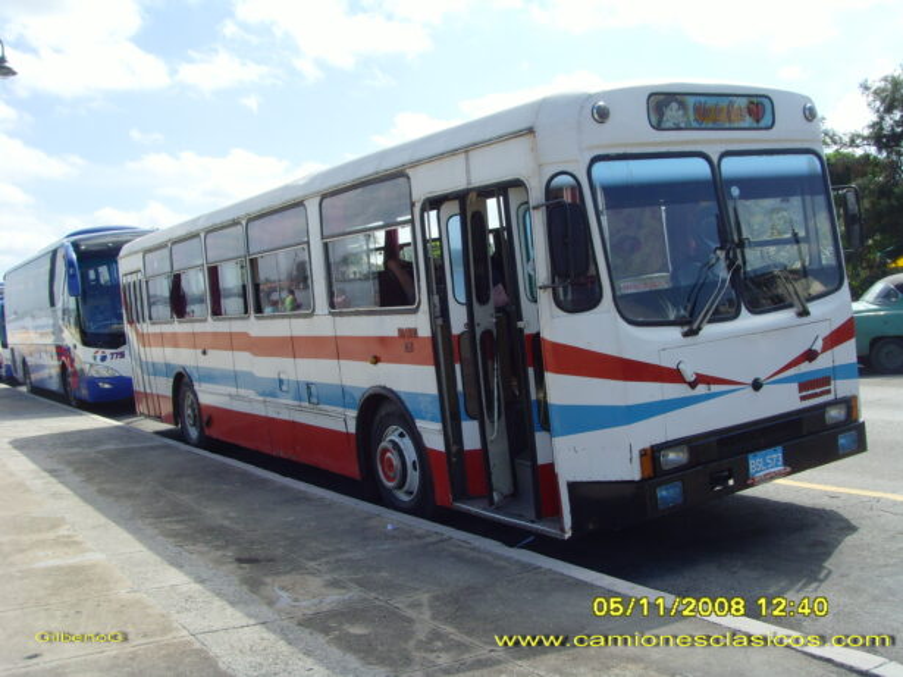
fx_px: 1017
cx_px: 452
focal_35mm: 39
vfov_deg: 36.8
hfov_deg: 47.9
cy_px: 338
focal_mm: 6.6
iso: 80
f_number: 6.3
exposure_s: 1/180
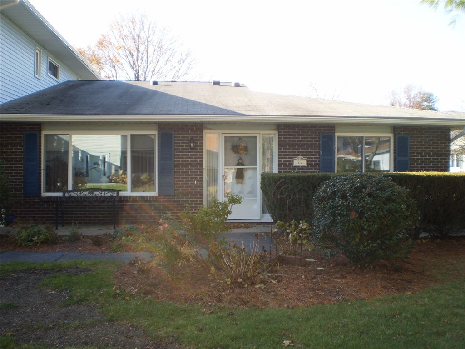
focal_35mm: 36
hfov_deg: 51.4
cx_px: 232
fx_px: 484
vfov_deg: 39.7
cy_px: 174
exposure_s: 1/160
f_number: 3.1
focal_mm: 6.3
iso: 64
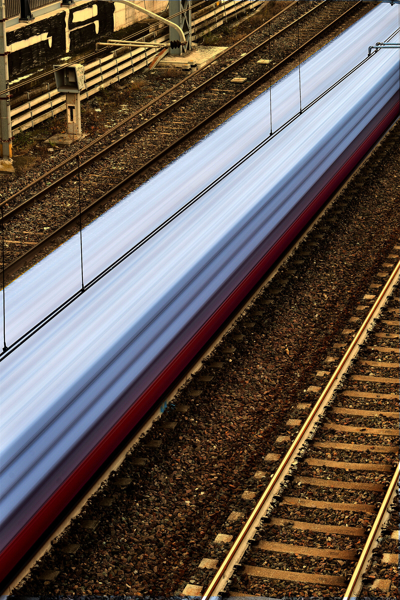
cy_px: 300
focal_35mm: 82
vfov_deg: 24.6
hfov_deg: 16.6
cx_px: 200
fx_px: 1375
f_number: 36
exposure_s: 1.3
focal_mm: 55
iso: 100
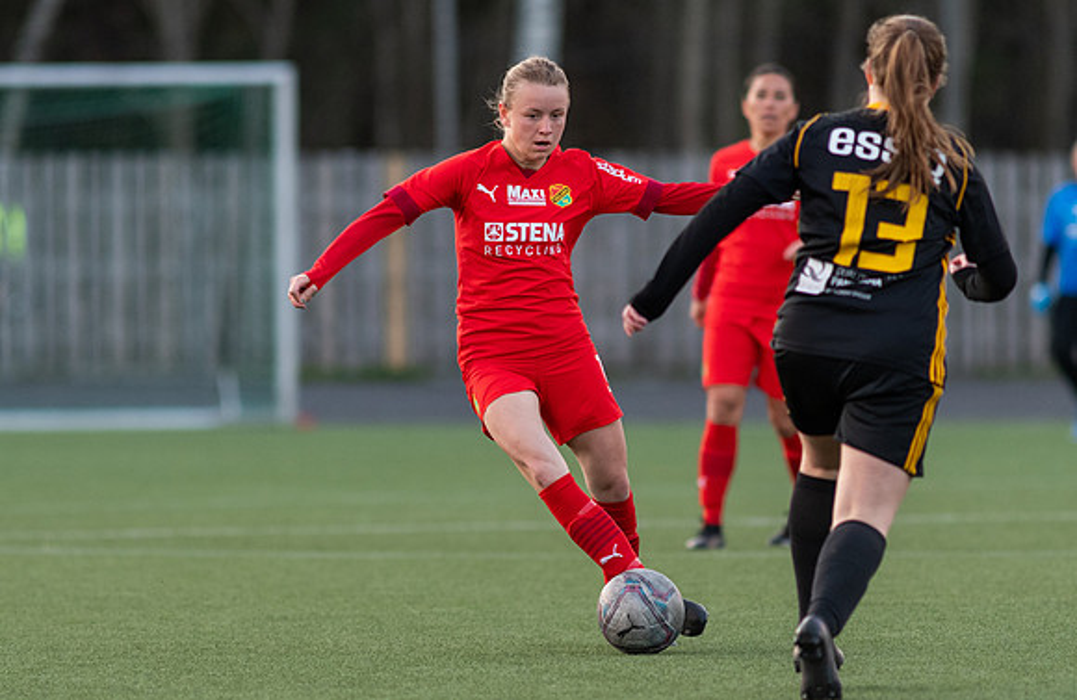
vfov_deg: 2.6
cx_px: 489
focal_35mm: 525
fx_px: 15585
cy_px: 391
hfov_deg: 4.0
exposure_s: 1/800
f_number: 3.2
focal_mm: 300
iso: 1100
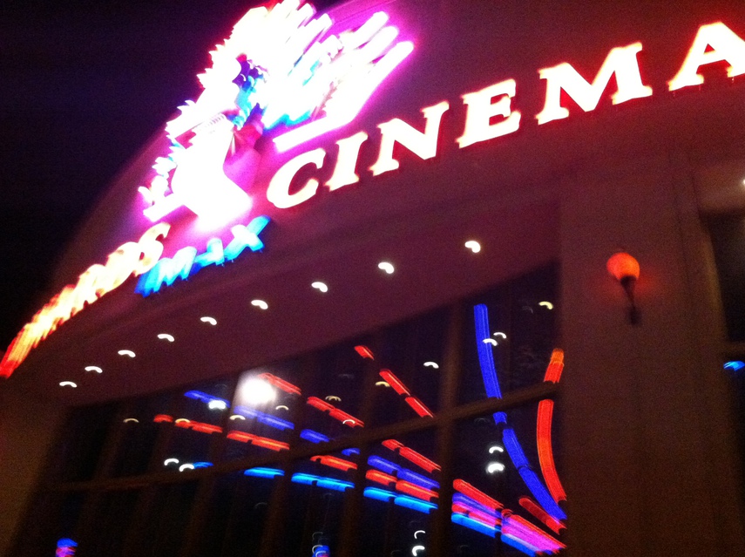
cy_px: 278
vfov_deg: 40.6
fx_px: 752
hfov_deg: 52.7
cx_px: 372
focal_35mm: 35
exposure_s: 1/15
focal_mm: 3.85
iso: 1000
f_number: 2.8
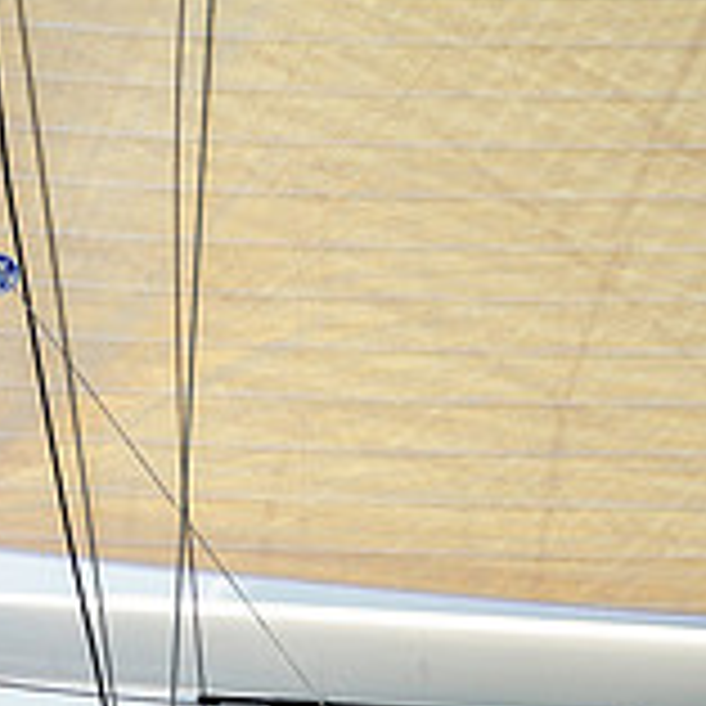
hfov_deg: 1.9
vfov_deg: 1.9
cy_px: 847
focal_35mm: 915
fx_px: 21113
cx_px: -87
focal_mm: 270
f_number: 5
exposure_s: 1/2500
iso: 400
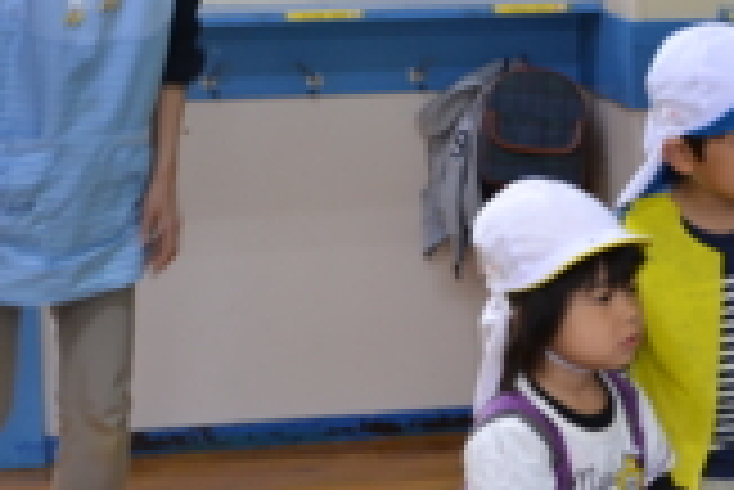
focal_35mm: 147
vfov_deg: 9.3
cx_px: 851
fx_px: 3000
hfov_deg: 13.6
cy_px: 402
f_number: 5.3
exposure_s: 1/25
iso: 400
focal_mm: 40
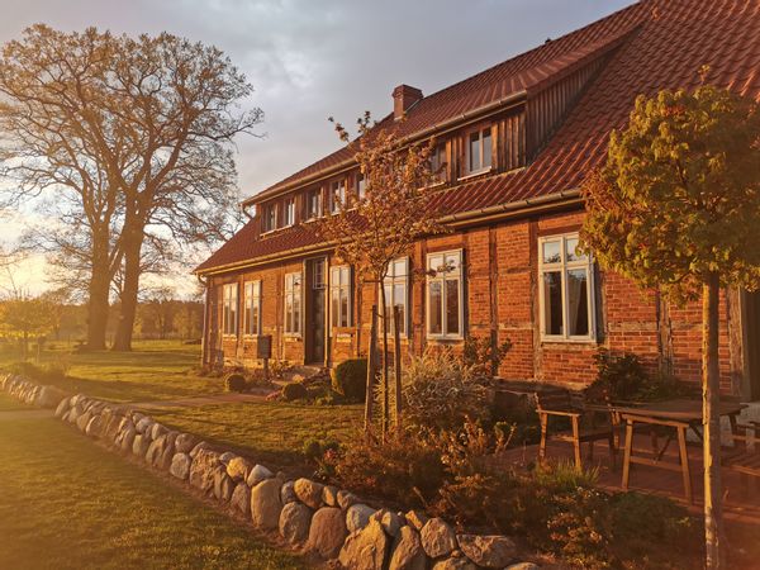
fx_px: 593
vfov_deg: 51.4
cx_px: 380
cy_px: 285
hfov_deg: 65.3
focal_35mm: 27
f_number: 1.8
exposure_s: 1/296
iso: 50
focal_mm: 5.58
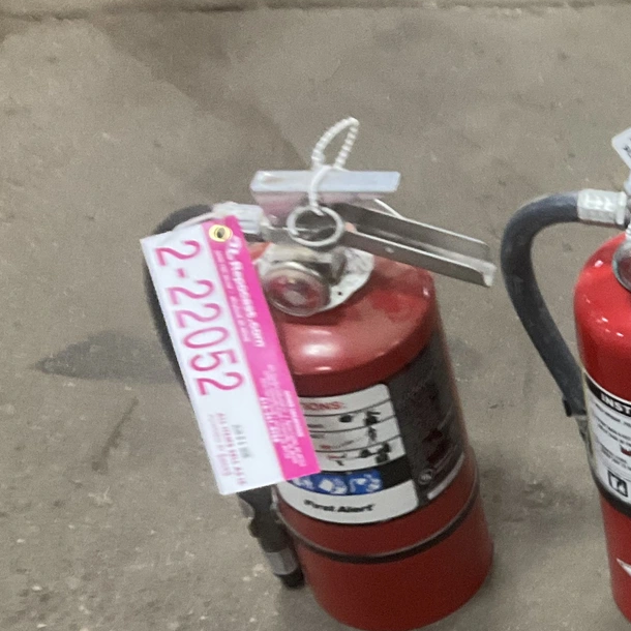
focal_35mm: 84
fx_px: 1732
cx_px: 894
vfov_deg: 20.5
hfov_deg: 18.7
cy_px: 463
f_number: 1.8
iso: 200
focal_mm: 3
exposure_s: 1/40
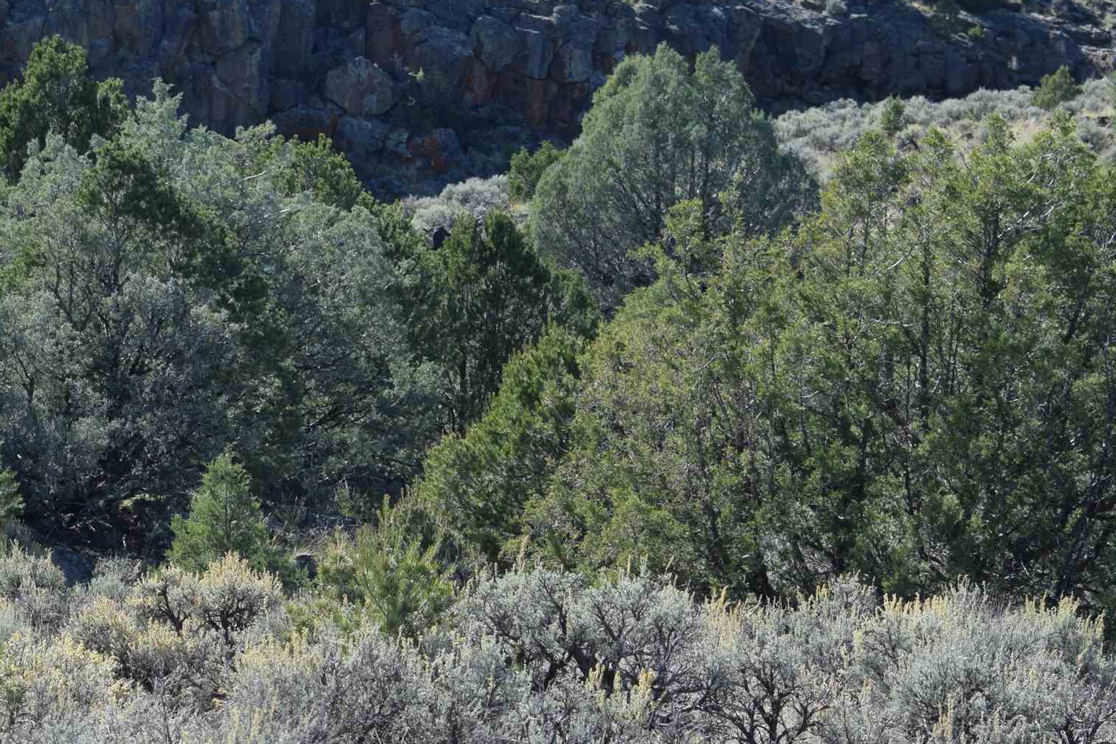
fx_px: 5209
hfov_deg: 12.2
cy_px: 382
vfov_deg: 8.2
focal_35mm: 168
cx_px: 247
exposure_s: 1/250
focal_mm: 55
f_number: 8
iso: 200
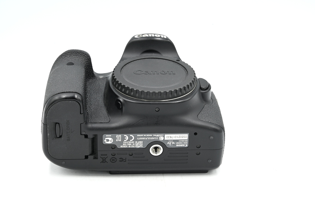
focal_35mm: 75
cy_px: 105
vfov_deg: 18.2
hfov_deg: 27.0
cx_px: 158
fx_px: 656
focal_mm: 75
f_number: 14
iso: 100
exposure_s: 1/10
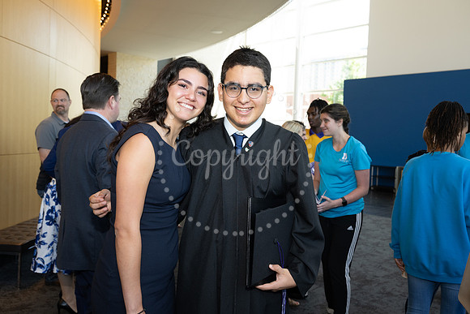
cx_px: 235
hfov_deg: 58.7
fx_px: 418
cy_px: 157
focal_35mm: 32
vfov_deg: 41.1
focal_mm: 32
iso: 800
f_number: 5.6
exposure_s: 1/200
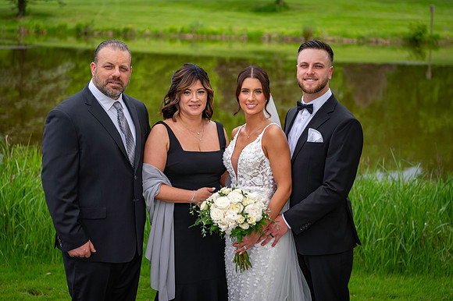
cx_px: 250
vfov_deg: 19.6
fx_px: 874
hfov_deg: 29.0
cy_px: 150
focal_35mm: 69
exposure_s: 1/3200
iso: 400
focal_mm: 62
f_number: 3.2
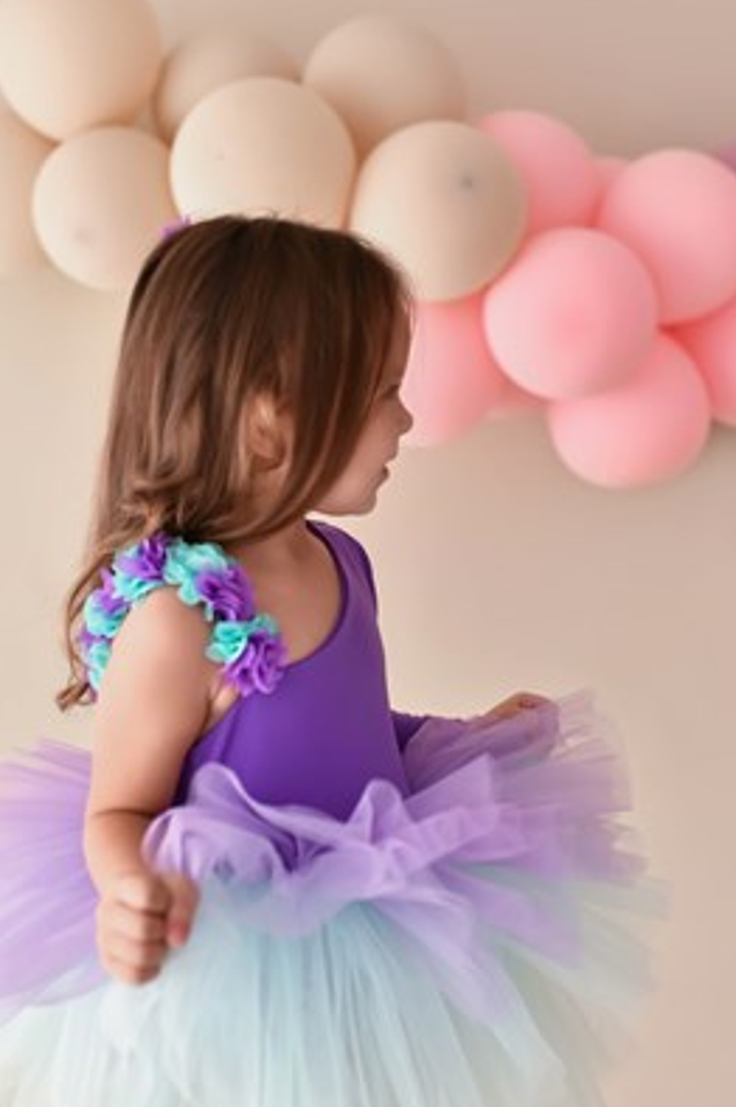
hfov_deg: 25.9
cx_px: 323
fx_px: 1597
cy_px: 555
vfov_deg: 38.2
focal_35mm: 52
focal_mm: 35
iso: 125
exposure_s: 1/320
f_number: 2
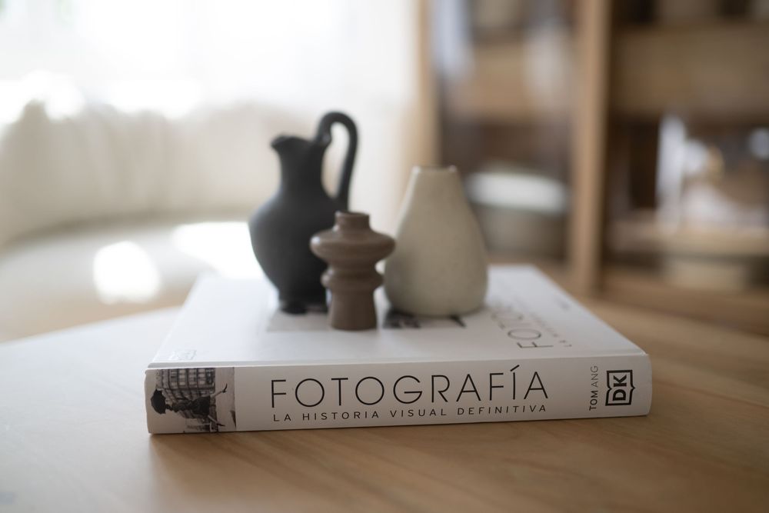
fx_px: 748
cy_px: 256
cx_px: 384
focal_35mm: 35
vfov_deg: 37.9
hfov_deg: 54.4
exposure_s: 1/640
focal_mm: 35
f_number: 1.4
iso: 200
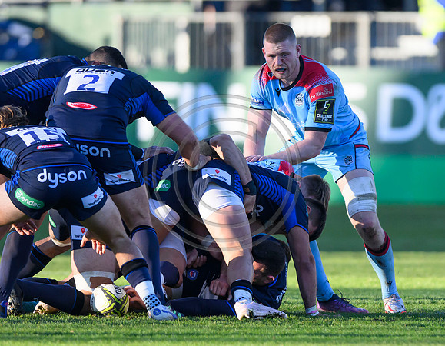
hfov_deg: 2.1
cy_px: 253
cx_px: 313
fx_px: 12300
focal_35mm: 944
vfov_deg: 1.6
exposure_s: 1/3200
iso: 800
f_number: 3.5
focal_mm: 400
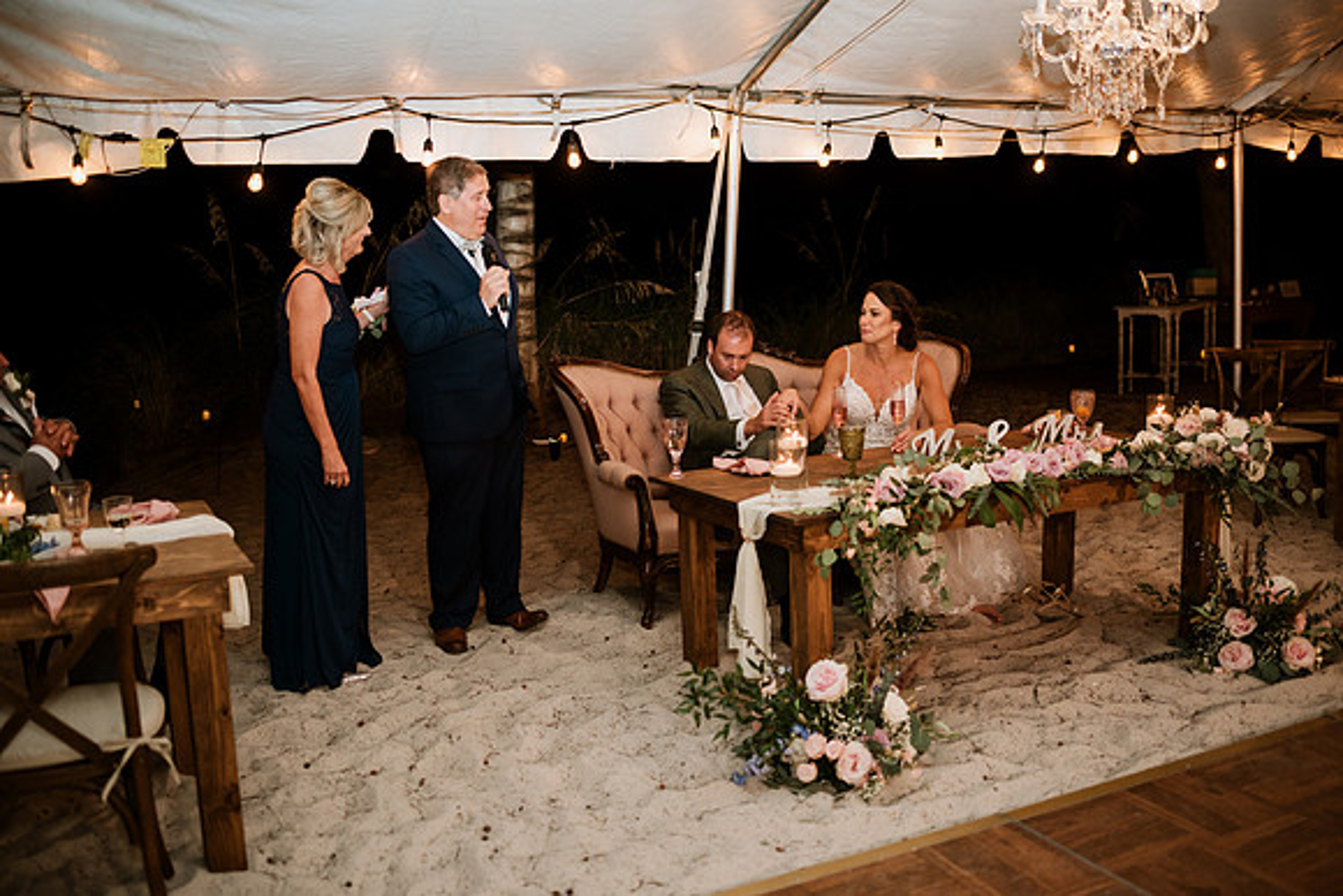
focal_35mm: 35
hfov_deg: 54.4
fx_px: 1306
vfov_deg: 37.9
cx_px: 672
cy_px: 448
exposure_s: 1/200
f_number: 2
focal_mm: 35
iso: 500
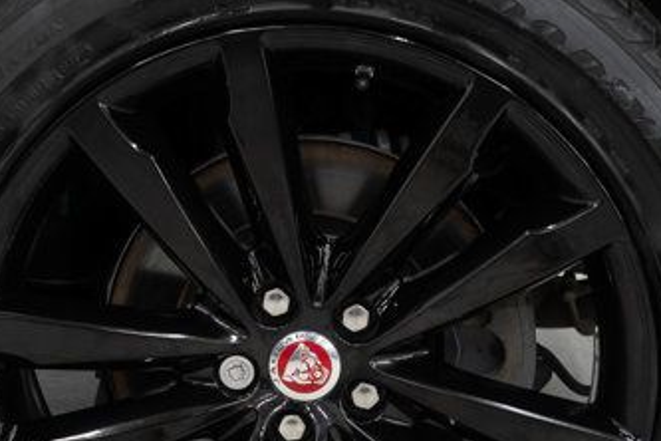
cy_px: 233
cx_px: 304
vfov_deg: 10.6
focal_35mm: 129
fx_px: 2368
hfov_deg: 15.9
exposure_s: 1/40
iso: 320
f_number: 3.2
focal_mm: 28
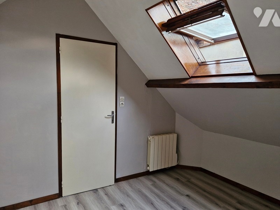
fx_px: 186
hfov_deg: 73.9
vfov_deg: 58.9
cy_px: 105
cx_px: 140
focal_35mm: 23
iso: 250
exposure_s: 1/100
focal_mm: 5.54
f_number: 1.8
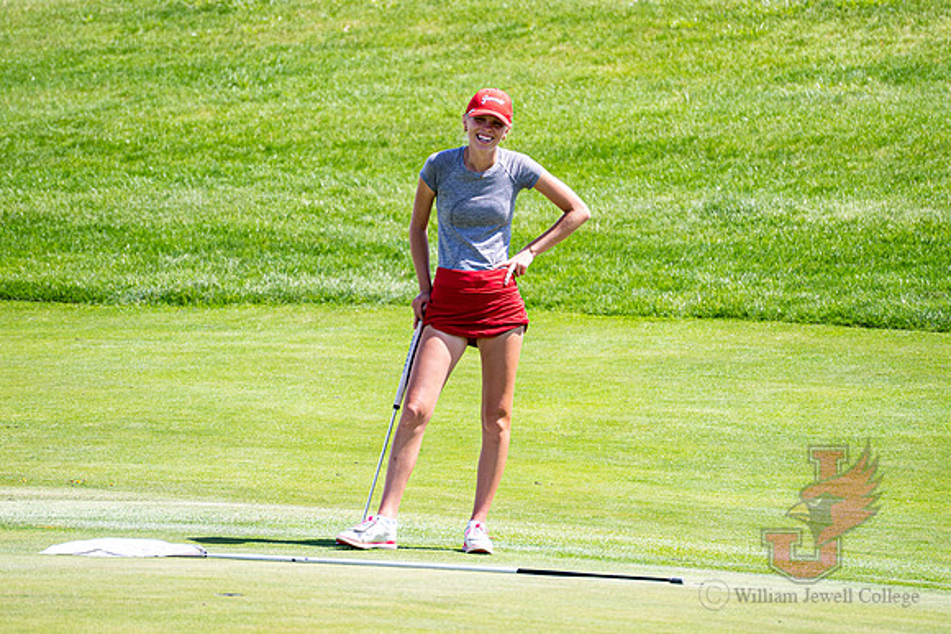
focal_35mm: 407
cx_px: 448
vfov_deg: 3.4
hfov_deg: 5.1
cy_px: 260
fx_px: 10744
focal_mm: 300
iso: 250
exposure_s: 1/800
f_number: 6.3
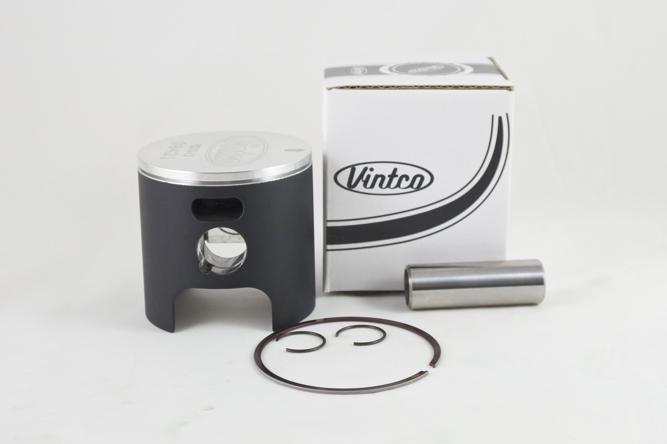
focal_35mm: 47
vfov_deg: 28.6
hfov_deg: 41.9
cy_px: 222
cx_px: 334
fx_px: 871
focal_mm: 17.6
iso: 640
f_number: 4.5
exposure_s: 1/125
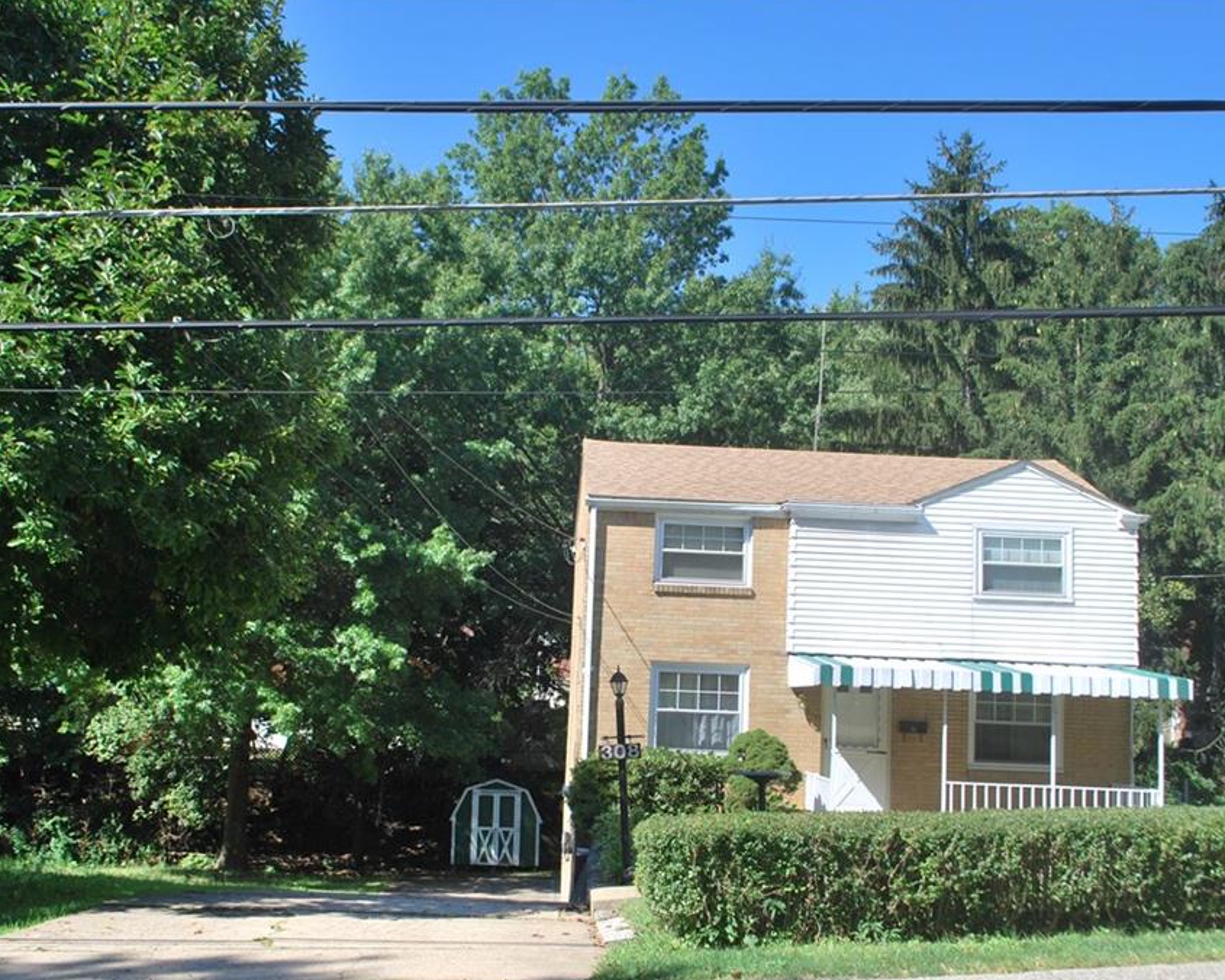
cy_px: 491
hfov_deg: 44.8
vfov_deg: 36.5
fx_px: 1486
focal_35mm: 41
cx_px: 589
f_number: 8
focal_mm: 24
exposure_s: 1/200
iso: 100
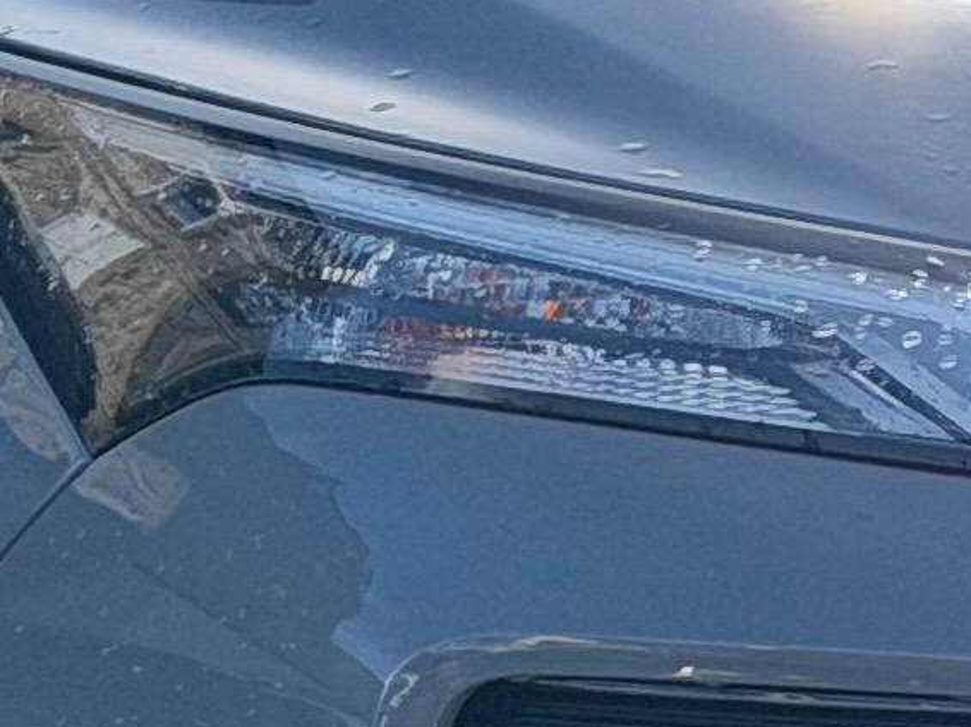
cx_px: 1290
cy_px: 751
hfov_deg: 5.8
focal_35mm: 342
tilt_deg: -7.1
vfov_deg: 4.3
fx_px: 9589
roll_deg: +1.8
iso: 100
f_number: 1.78
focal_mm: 6.76
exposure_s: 1/2577
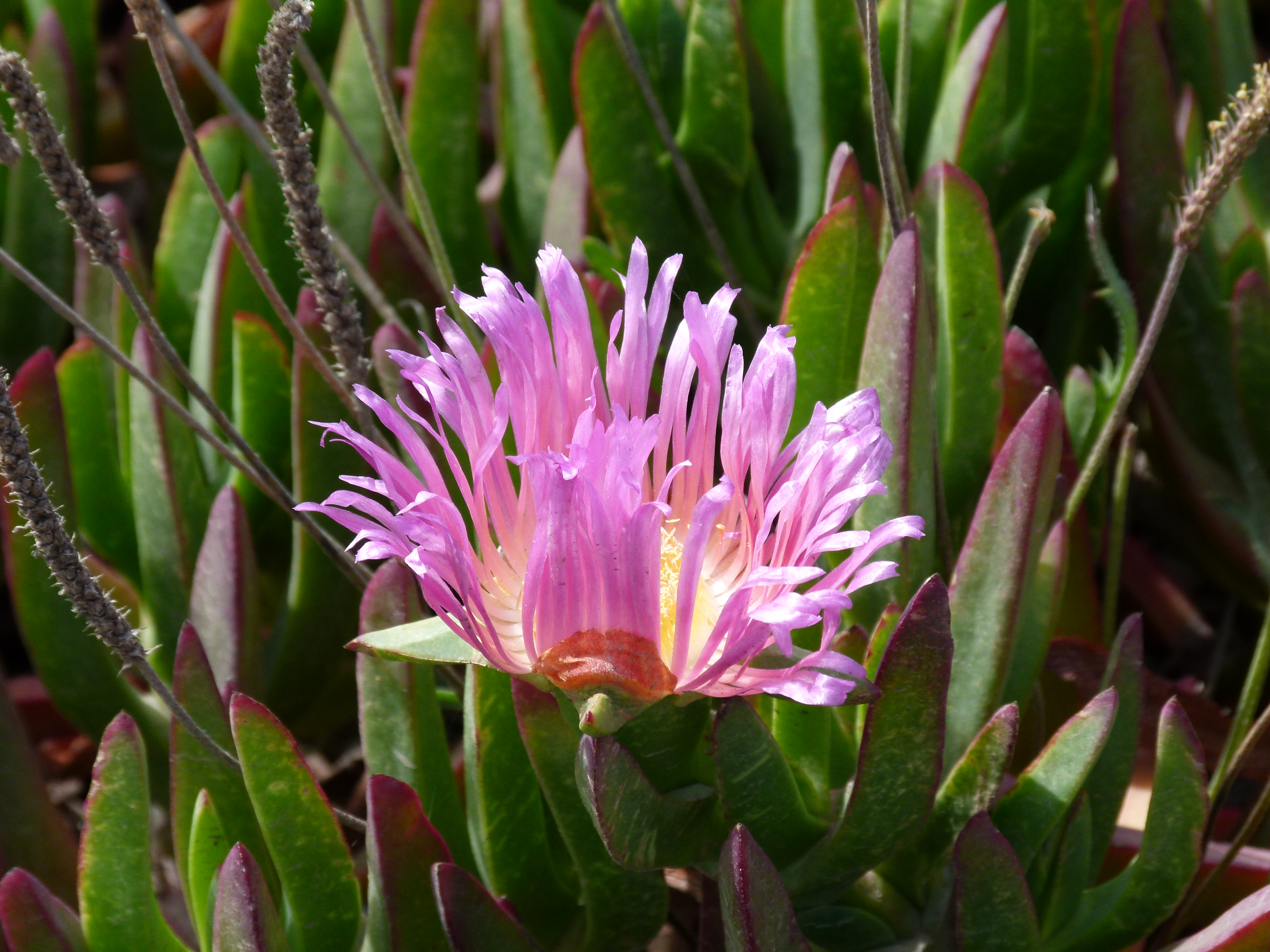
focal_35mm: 352
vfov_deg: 4.2
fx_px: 12914
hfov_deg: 5.6
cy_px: 476
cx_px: 635
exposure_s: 1/400
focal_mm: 63.4
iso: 100
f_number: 4.1
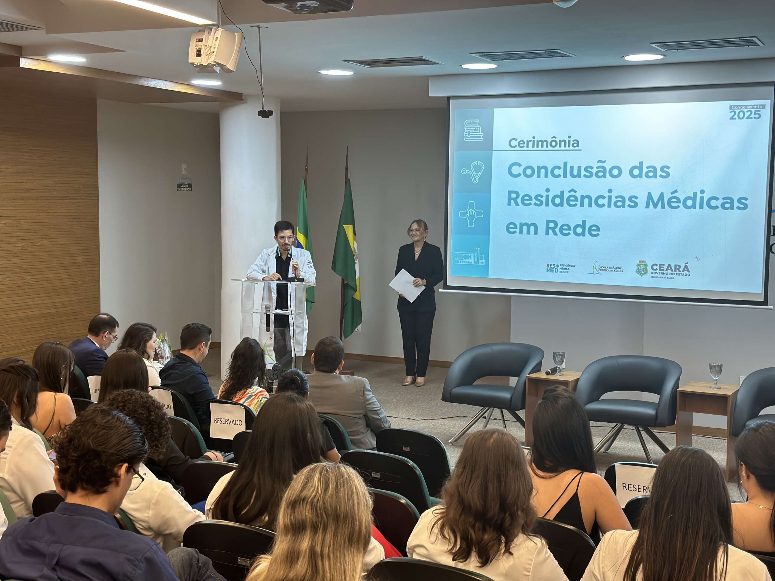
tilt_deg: -5.8
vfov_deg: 30.3
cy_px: 290
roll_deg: -0.6
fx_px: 1075
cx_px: 388
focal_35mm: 48
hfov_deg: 39.7
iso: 125
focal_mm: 6.86
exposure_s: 1/60
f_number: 1.78
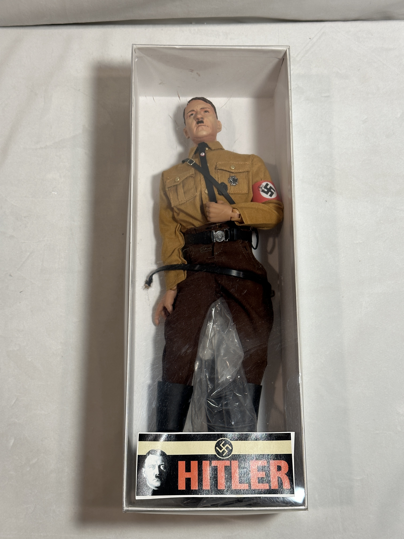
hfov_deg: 30.3
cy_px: 270
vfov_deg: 39.7
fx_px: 747
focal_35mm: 48
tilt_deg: -72.2
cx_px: 202
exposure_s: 1/120
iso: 80
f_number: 1.78
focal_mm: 6.86
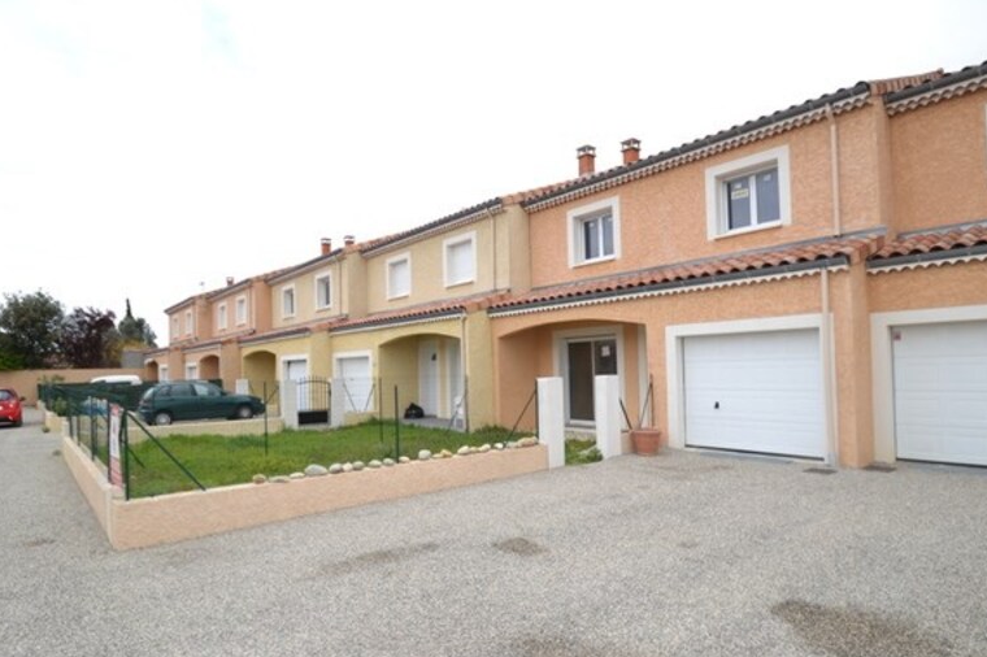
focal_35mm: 21
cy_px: 341
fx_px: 562
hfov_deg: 82.5
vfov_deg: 60.6
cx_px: 471
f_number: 7.1
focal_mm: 13
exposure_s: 1/200
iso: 100
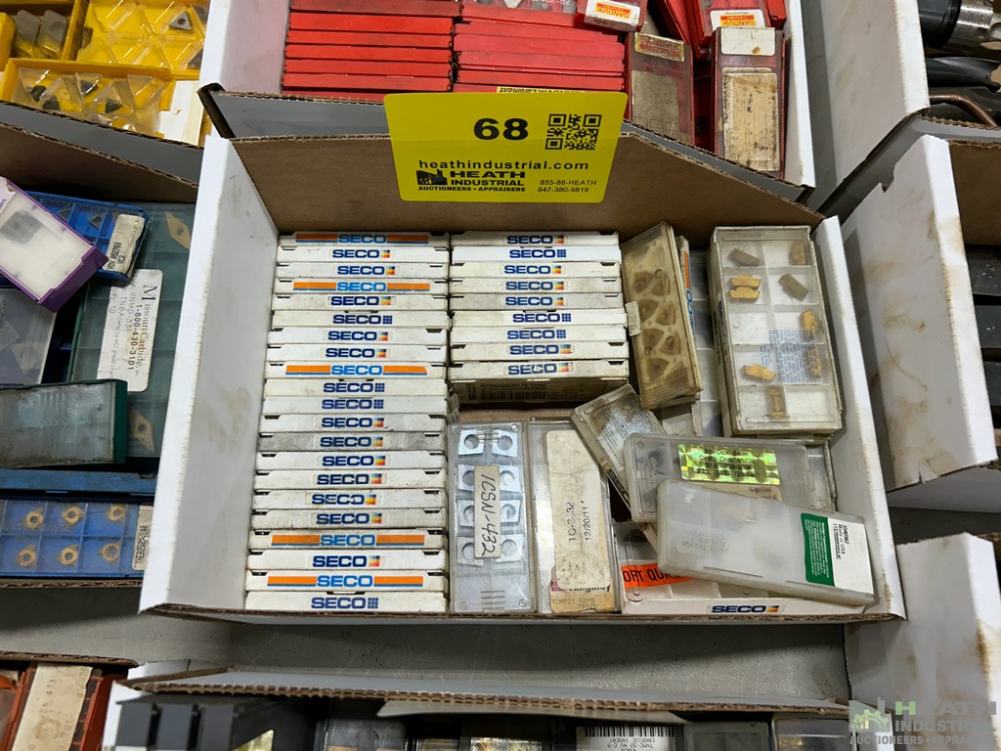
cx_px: 500
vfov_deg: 53.1
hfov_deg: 67.3
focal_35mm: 26
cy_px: 376
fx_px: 752
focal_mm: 5.7
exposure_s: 1/120
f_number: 1.5
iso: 80
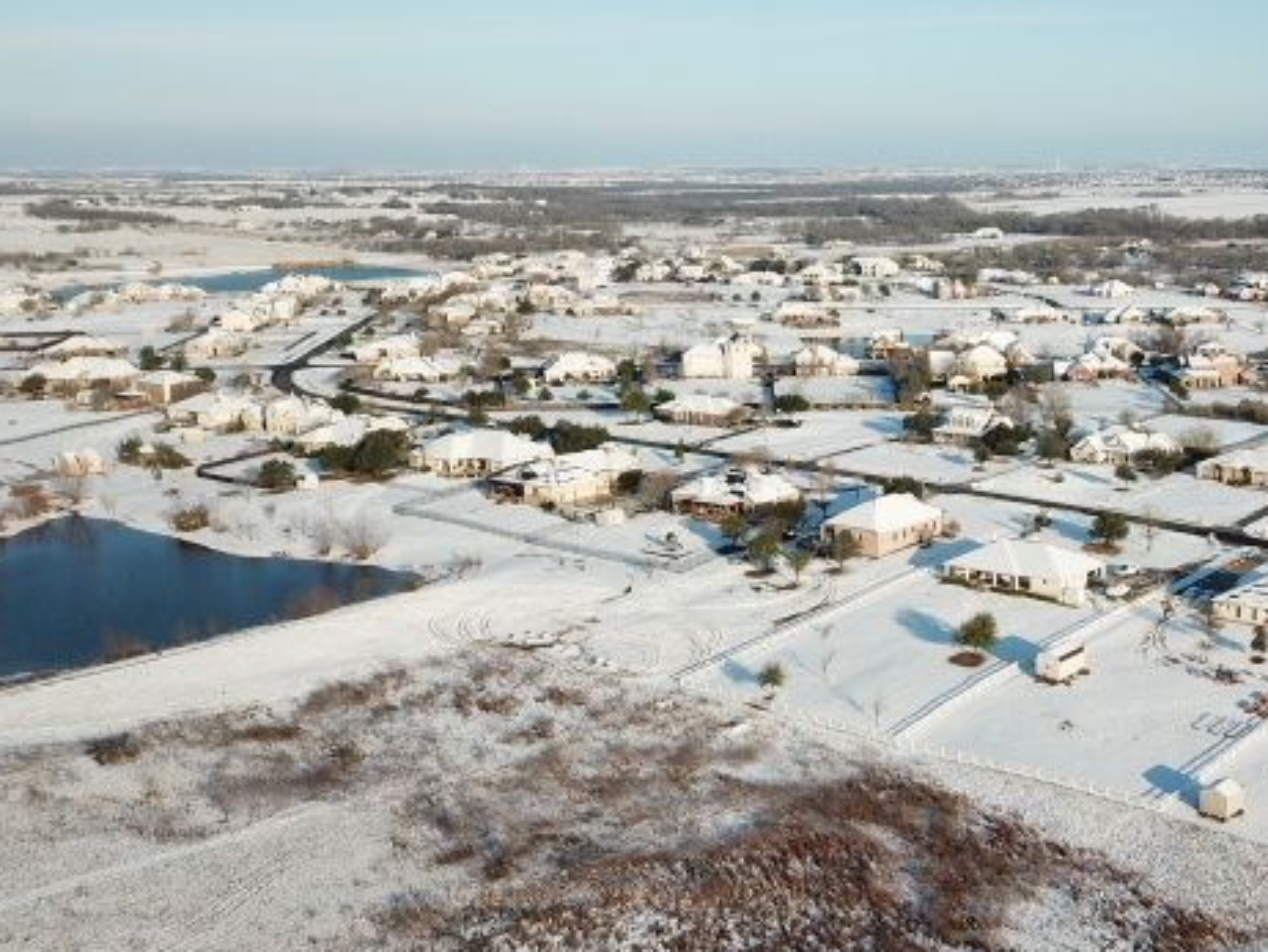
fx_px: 1649
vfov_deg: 32.2
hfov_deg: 41.1
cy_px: 488
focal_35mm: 45
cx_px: 908
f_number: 2.2
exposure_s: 1/100
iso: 100
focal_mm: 4.73
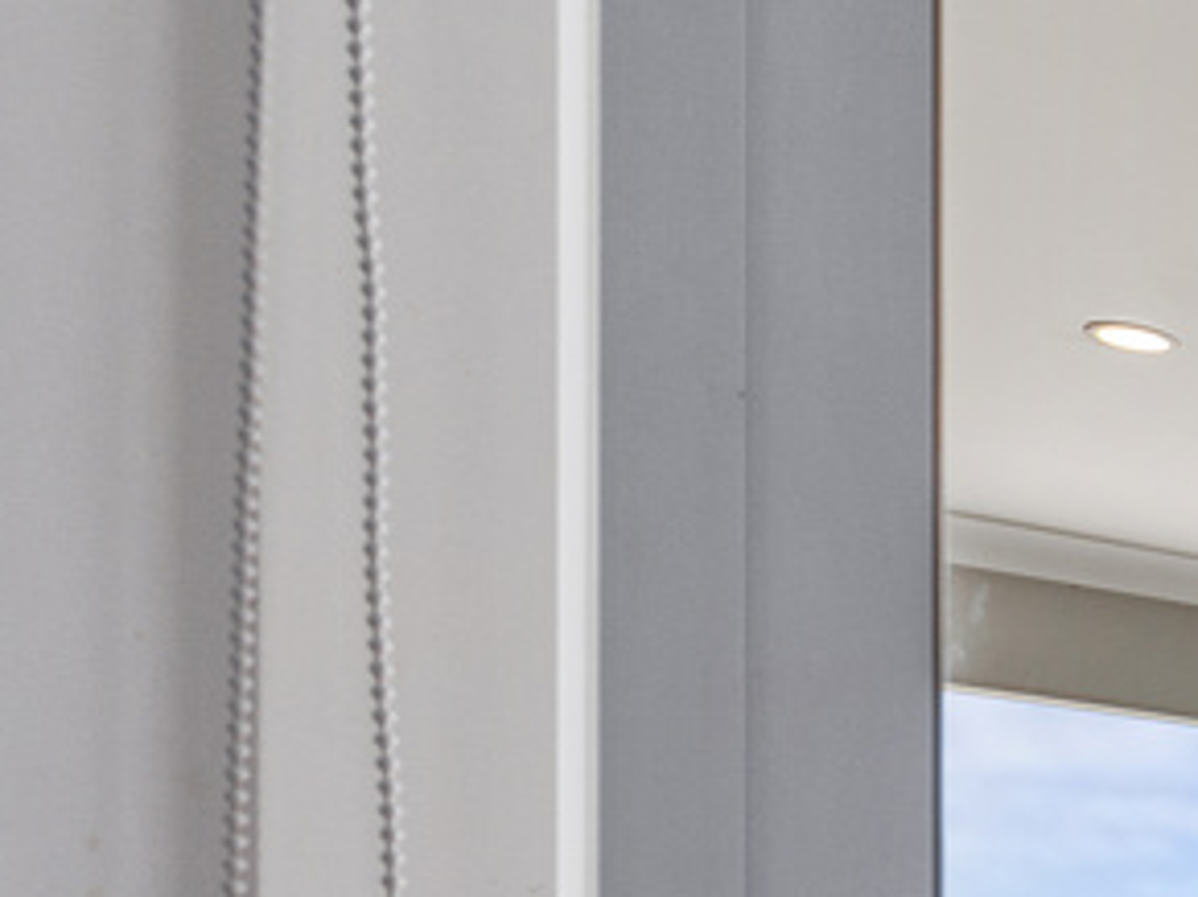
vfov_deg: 17.7
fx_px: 2560
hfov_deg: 14.9
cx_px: 2902
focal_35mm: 74
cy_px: 1366
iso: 125
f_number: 8
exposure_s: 1/20
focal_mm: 14
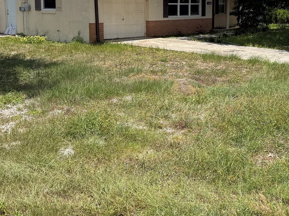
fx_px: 409
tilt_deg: -7.6
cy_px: 51
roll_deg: -0.8
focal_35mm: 49
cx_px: 182
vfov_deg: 29.2
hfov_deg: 38.6
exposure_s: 1/3953
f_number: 1.78
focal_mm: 6.76
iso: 80
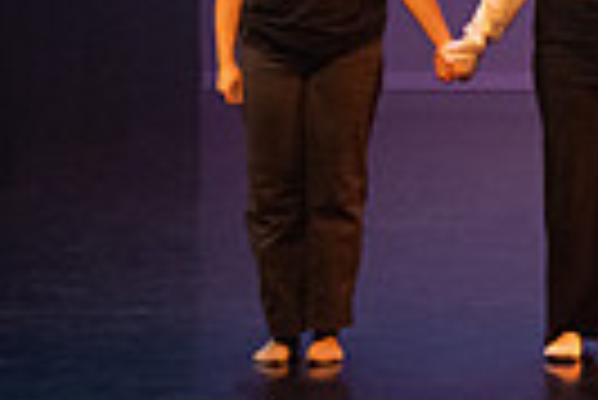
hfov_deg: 8.2
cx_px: 1151
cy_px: -439
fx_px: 3974
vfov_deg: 5.6
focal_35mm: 239
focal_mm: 50
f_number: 4.5
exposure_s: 1/250
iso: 4000
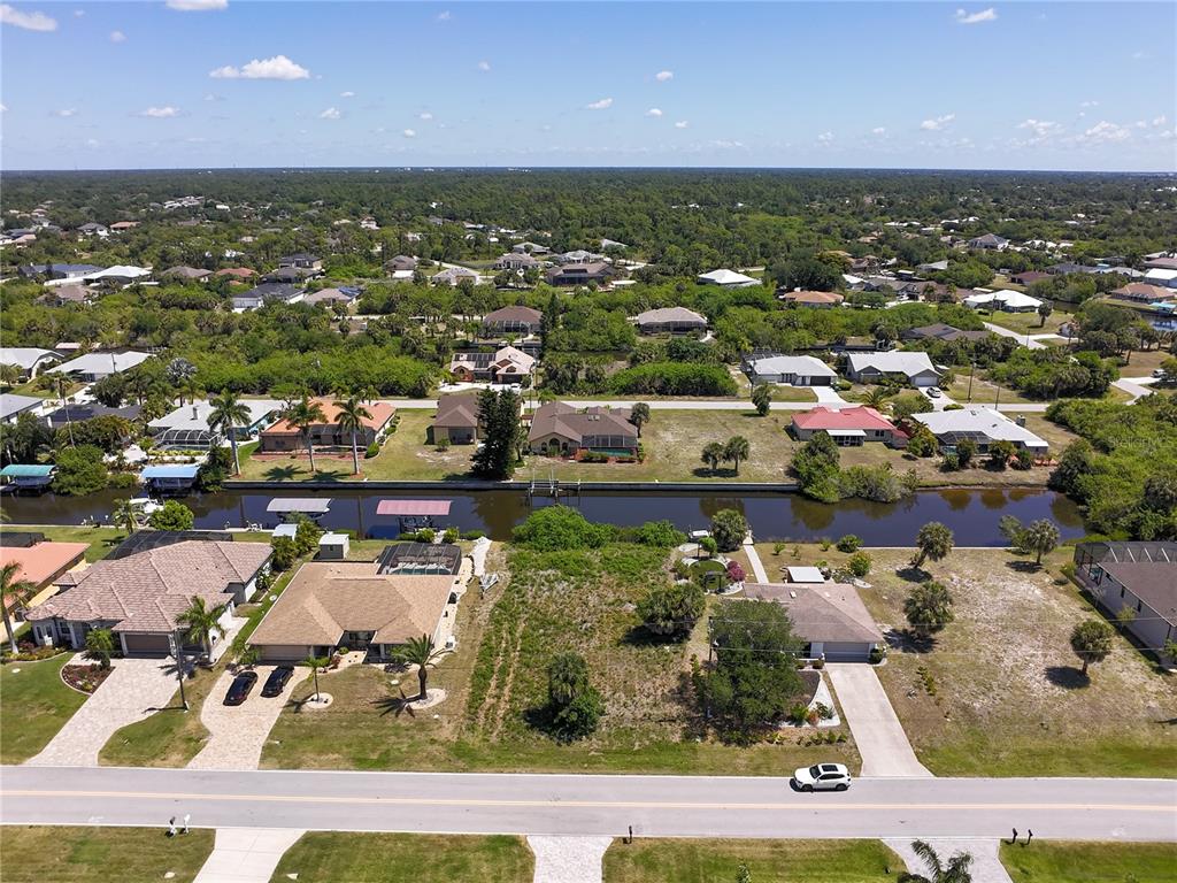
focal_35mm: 24
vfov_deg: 56.8
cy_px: 442
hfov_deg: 71.6
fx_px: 816
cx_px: 588
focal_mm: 4.55
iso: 110
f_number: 2.8
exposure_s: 1/1000
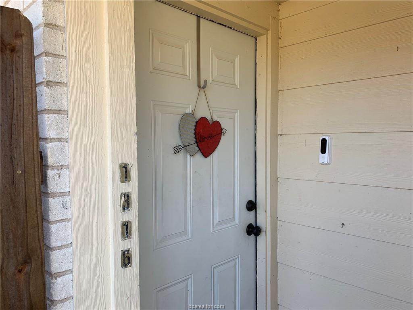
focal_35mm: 26
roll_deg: -0.2
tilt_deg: -1.7
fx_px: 310
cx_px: 206
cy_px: 155
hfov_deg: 67.3
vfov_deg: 53.1
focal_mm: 4.25
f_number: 1.8
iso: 25
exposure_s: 1/139
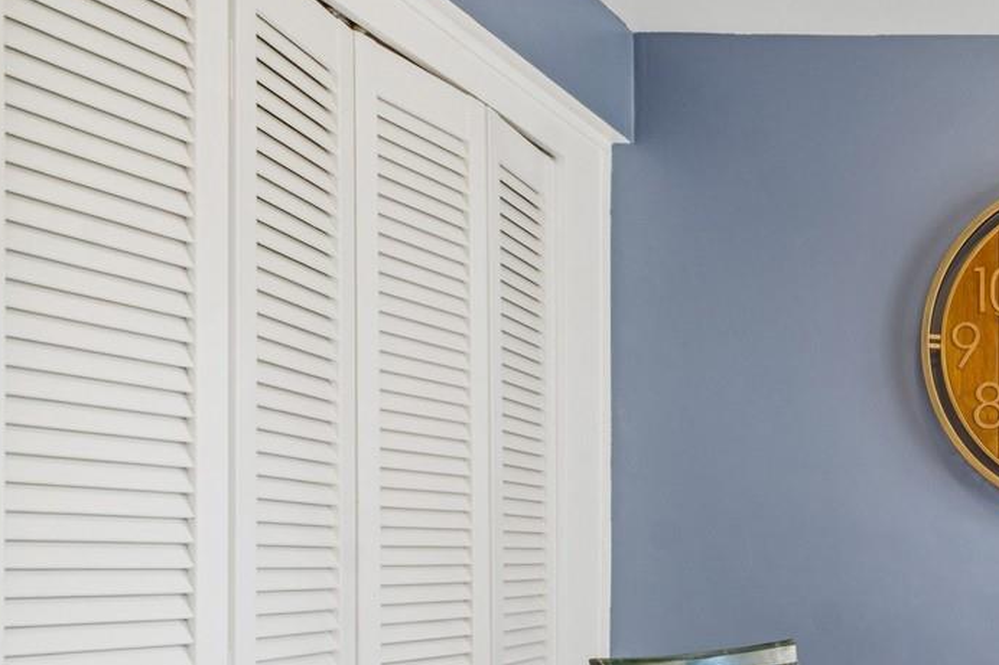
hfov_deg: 39.7
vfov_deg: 34.0
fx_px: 1059
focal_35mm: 38
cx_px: 1133
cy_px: 522
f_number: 8
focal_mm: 11
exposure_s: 1/3
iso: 200
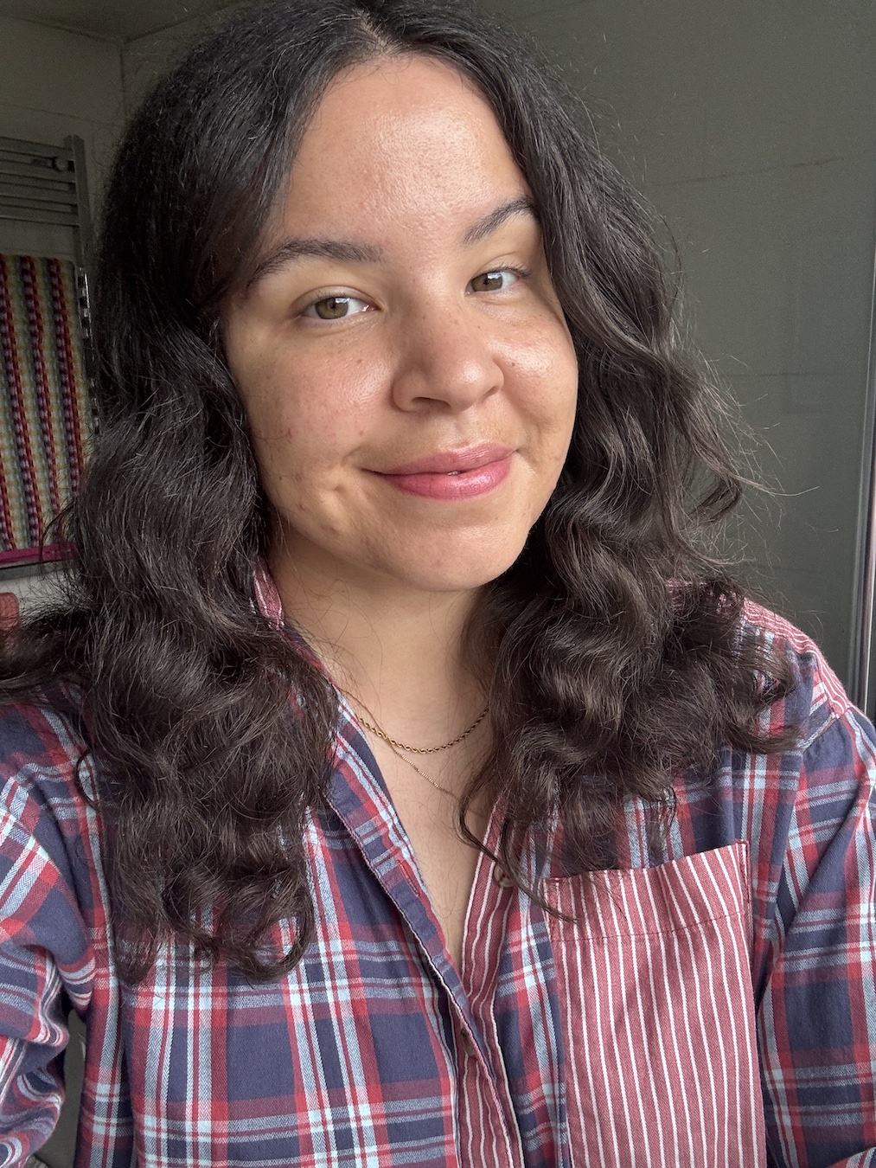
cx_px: 438
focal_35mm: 30
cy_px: 584
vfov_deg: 60.0
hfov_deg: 46.8
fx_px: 1012
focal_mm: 2.69
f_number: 1.9
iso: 50
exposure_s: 1/121
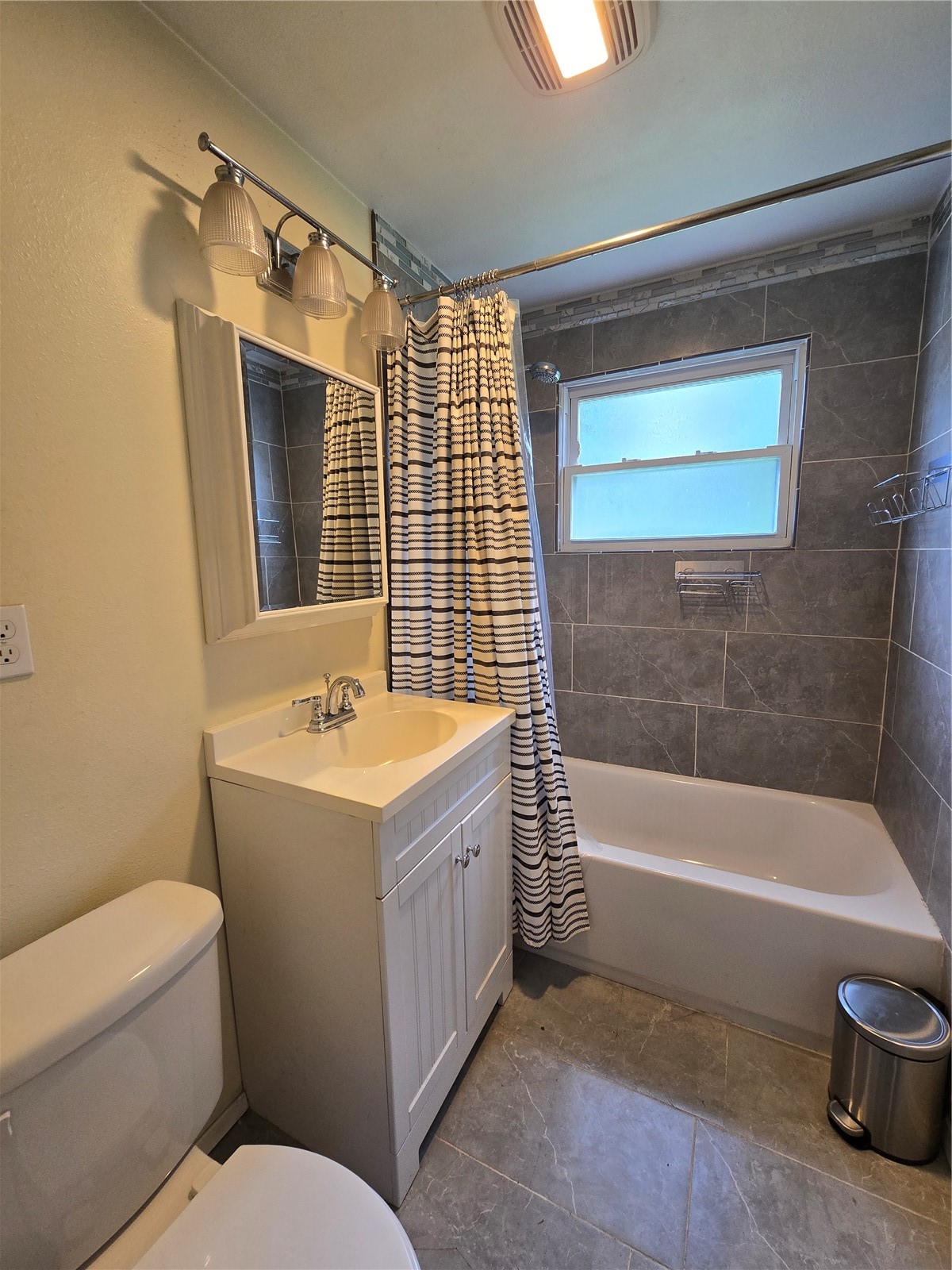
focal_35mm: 13
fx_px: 477
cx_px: 476
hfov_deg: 89.9
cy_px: 635
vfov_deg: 106.2
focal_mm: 2.2
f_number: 2.2
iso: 100
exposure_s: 1/60
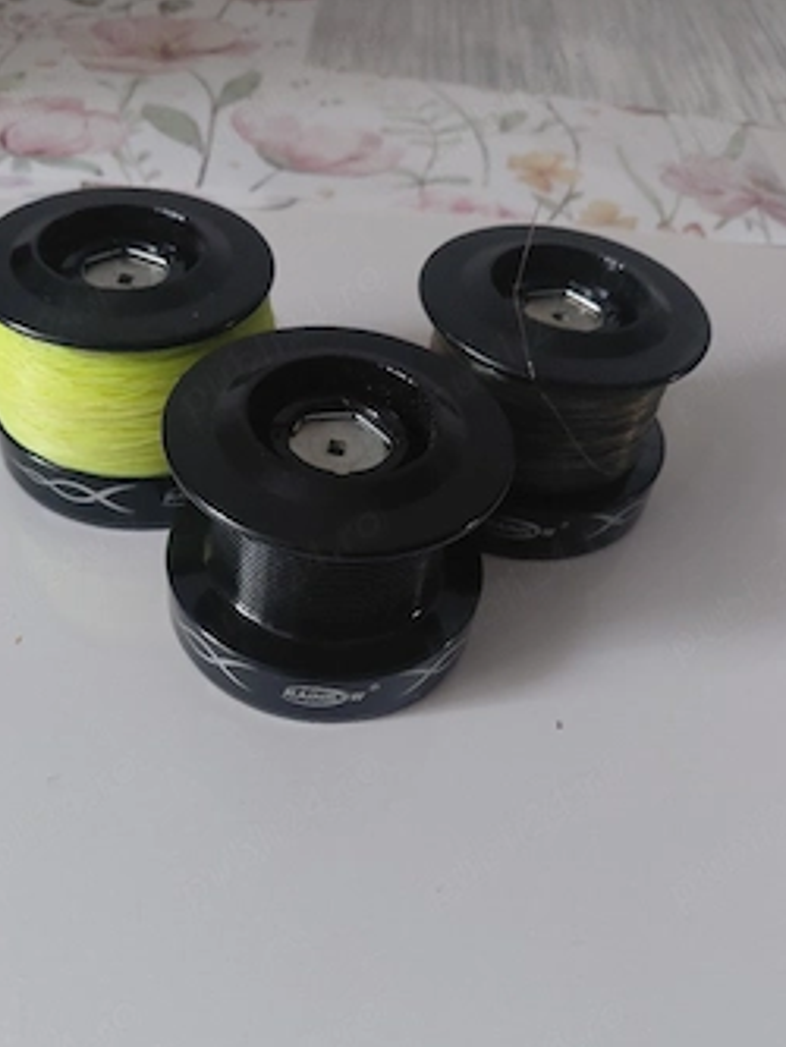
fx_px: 908
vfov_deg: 59.5
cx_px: 343
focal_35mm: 30
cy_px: 623
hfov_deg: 46.7
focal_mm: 4.69
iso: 320
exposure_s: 1/33.4
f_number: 1.8
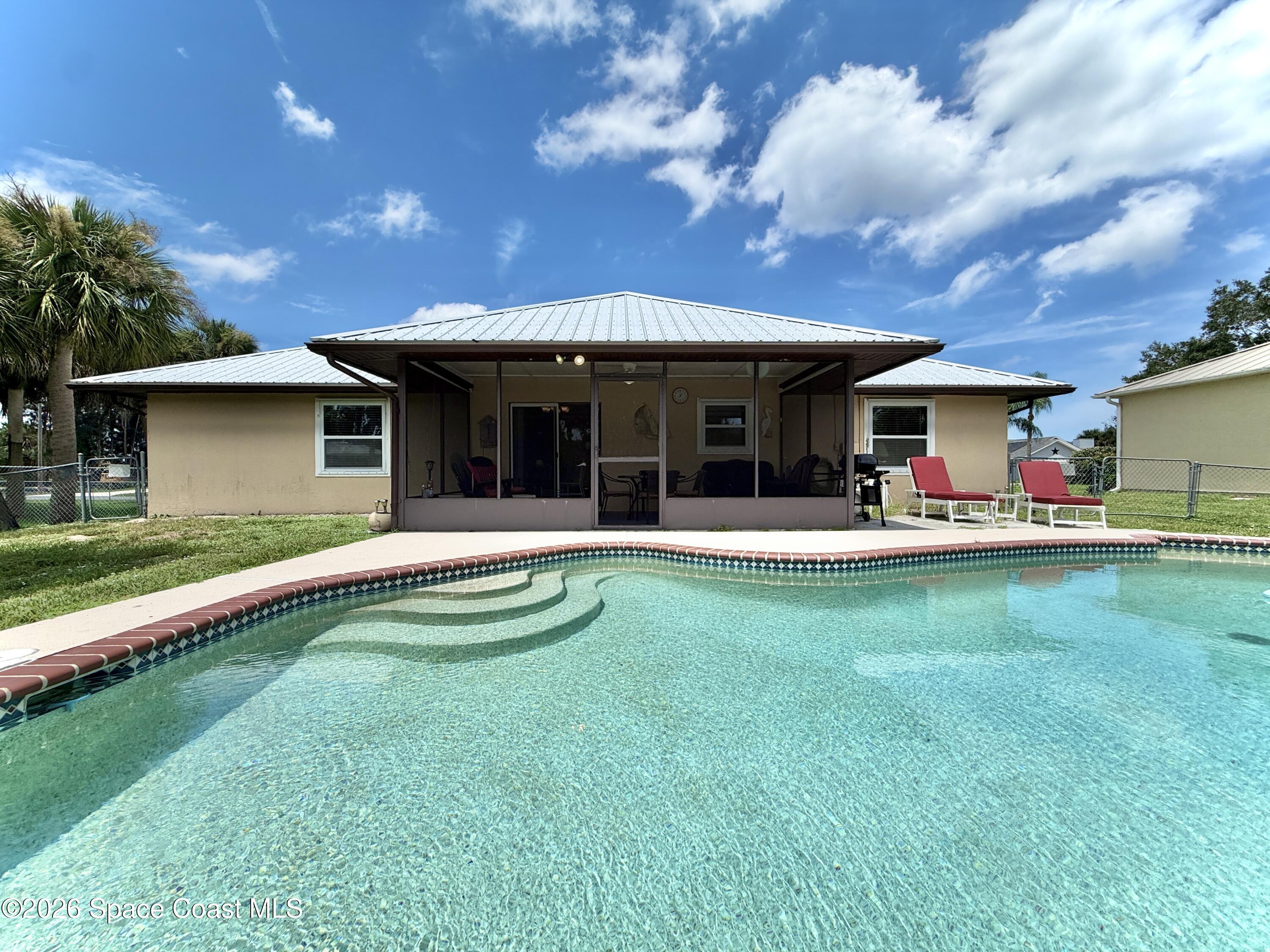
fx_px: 514
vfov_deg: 85.7
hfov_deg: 102.1
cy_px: 476
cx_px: 635
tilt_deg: -0.5
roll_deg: +0.0
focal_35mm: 14
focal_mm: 2.22
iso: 32
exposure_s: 1/1613
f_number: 2.2
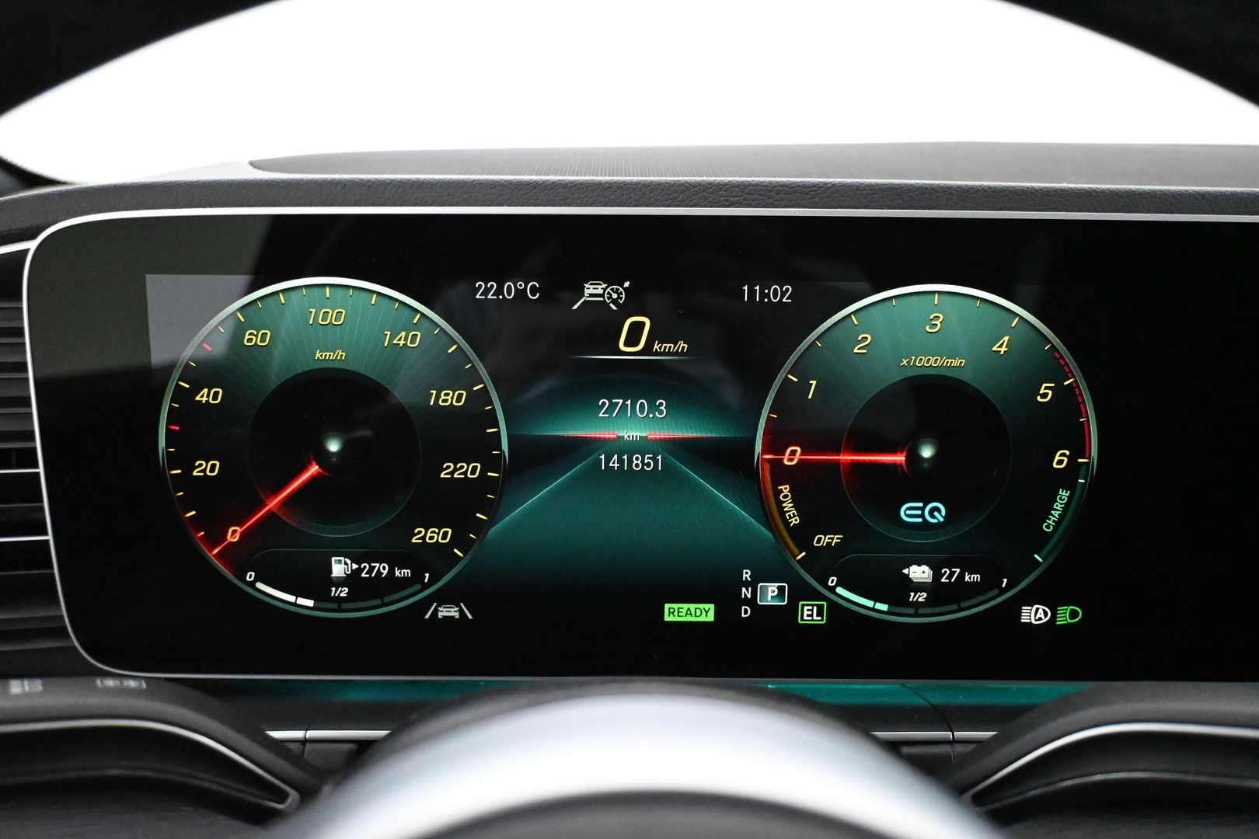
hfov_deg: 63.2
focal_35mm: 29
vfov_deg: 44.6
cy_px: 420
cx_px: 630
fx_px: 1023
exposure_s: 1/60
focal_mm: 19.5
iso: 9000
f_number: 3.8
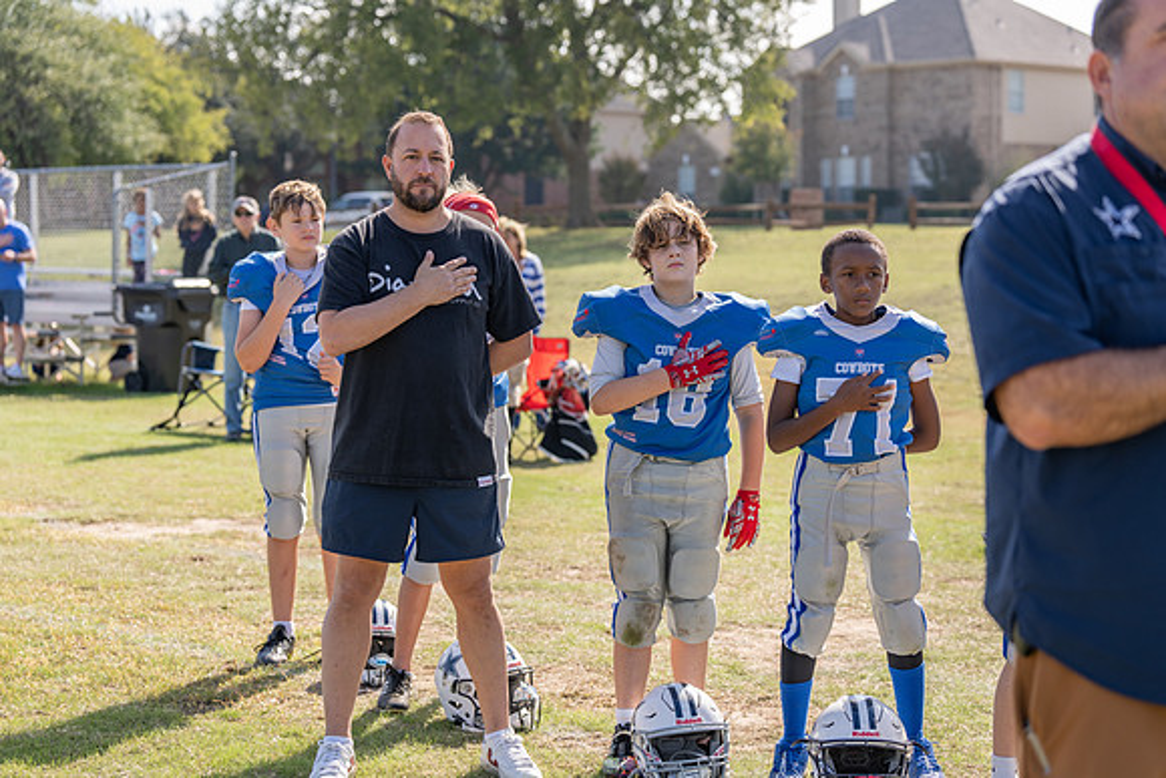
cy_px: 389
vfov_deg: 19.5
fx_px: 2268
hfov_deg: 28.8
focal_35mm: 70
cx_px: 583
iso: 100
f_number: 3.5
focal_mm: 70
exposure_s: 1/500
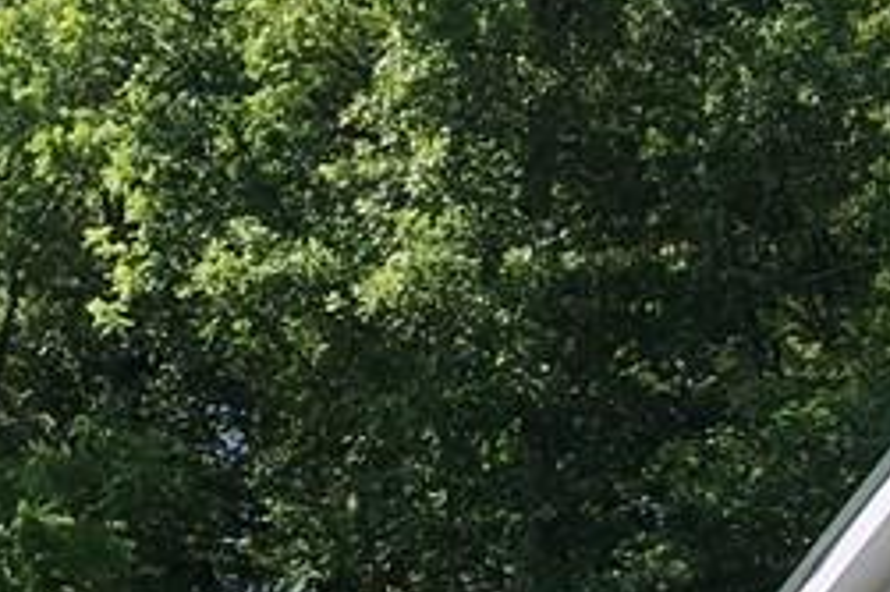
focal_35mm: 123
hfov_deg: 16.4
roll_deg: -0.8
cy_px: 975
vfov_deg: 10.6
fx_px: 3039
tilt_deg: +9.4
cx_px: 869
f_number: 2.2
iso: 25
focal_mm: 4.15
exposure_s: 1/827
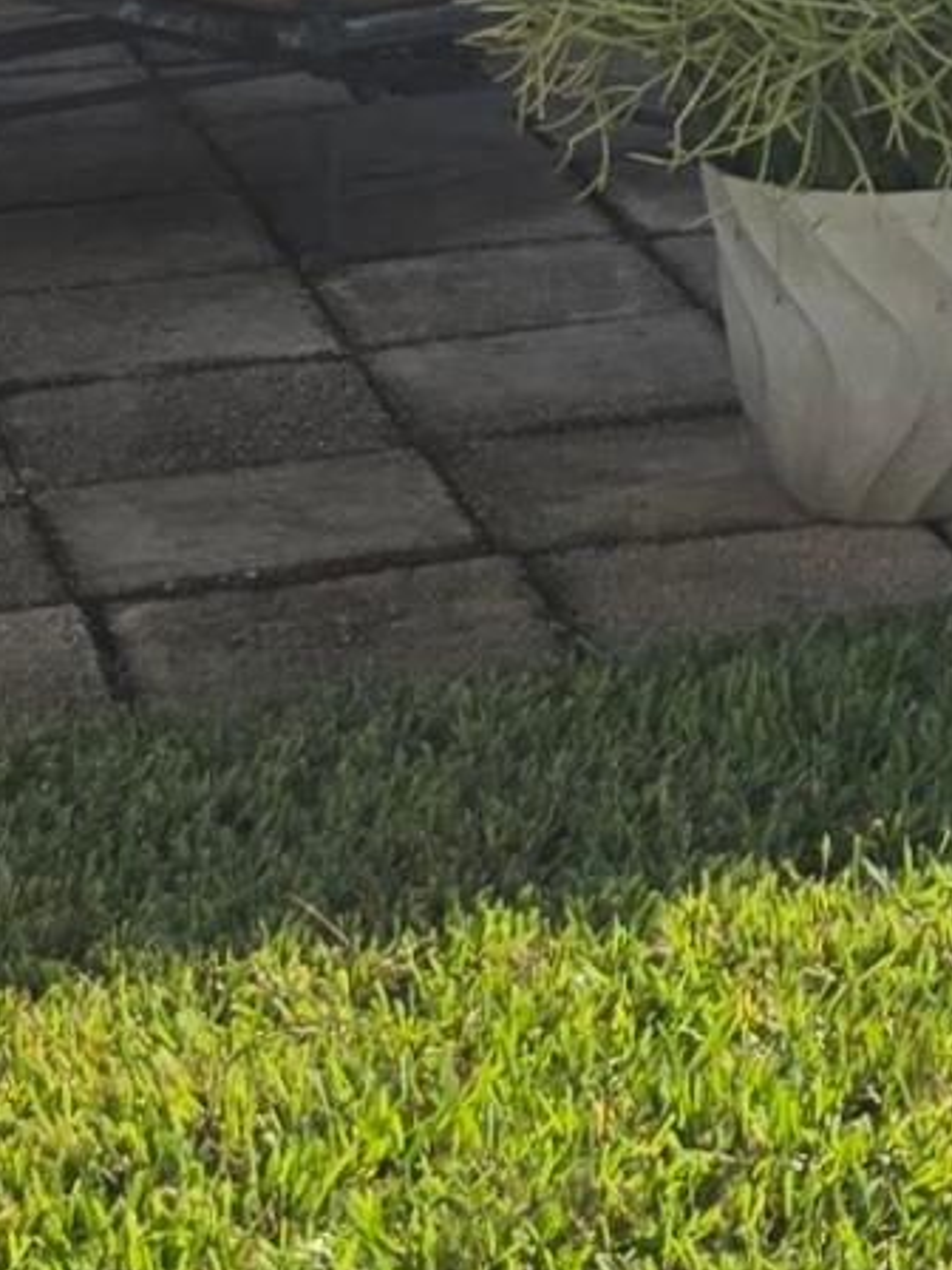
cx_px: 1434
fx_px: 5427
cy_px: -462
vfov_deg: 12.8
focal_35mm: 148
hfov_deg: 9.7
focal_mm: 6.5
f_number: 1.4
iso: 50
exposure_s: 1/7939
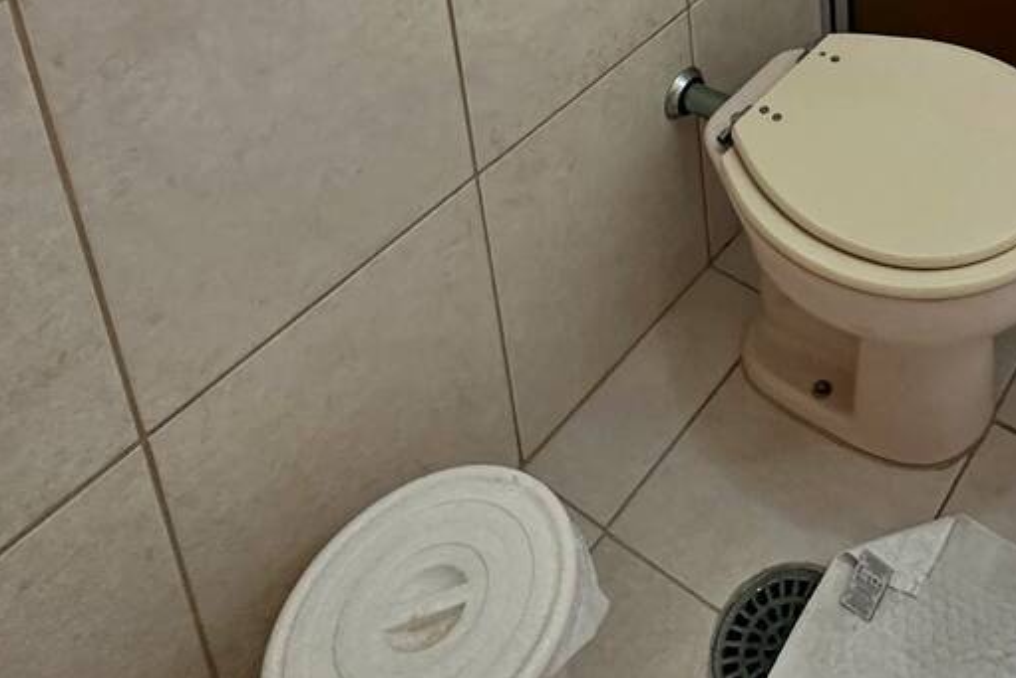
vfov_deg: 24.0
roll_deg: -0.7
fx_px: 1157
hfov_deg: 41.7
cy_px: -392
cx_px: 996
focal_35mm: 41
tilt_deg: -17.4
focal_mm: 2.22
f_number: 2.2
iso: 320
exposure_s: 1/120
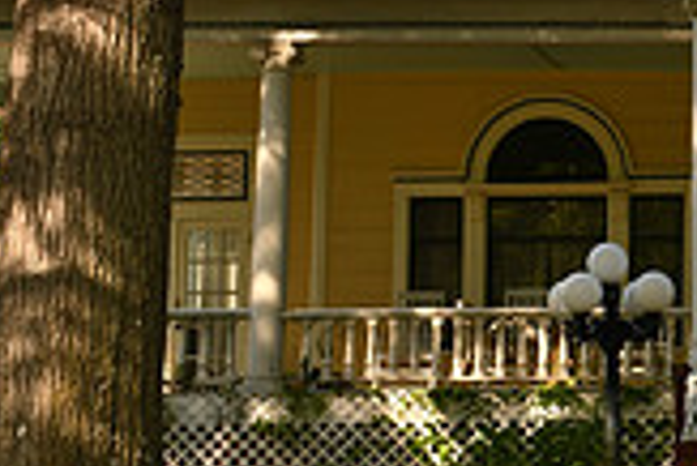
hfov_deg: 13.8
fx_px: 2694
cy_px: 24
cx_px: 1082
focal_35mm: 139
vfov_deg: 9.8
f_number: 14
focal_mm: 26
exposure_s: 1/50
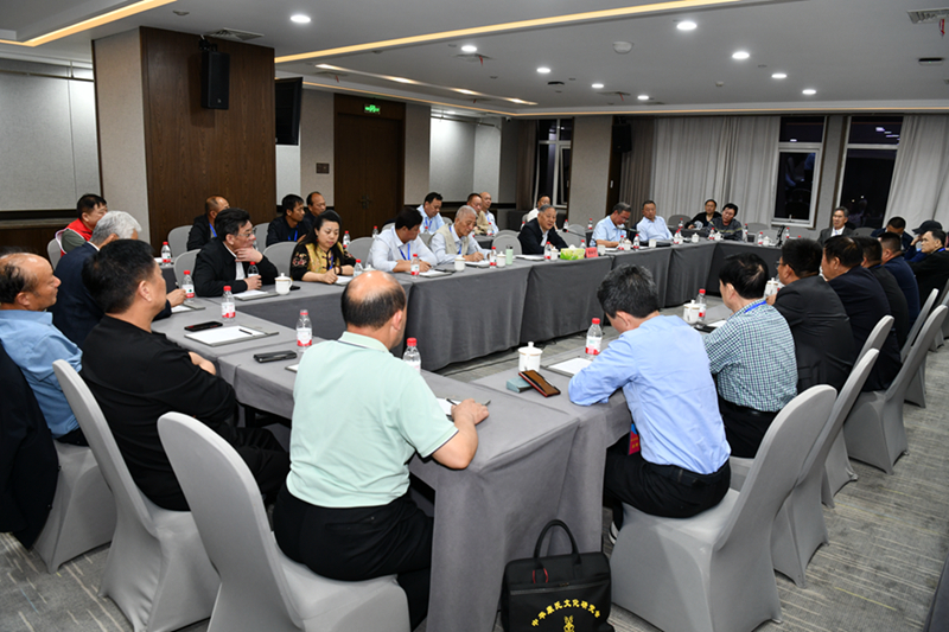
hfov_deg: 73.8
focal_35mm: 24
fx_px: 632
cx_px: 474
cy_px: 316
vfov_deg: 53.1
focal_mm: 24
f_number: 7.1
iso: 800
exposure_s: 1/30
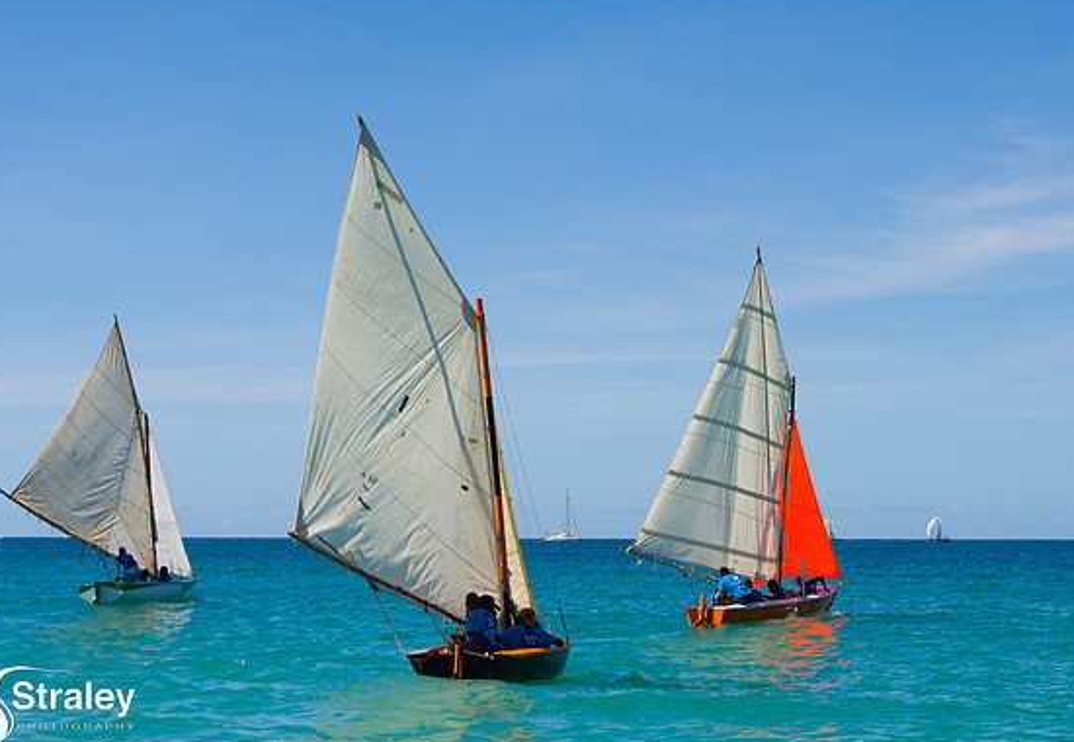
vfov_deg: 13.9
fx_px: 3047
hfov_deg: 20.0
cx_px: 529
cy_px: 478
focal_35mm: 101
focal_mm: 70
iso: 100
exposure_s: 1/800
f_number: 8
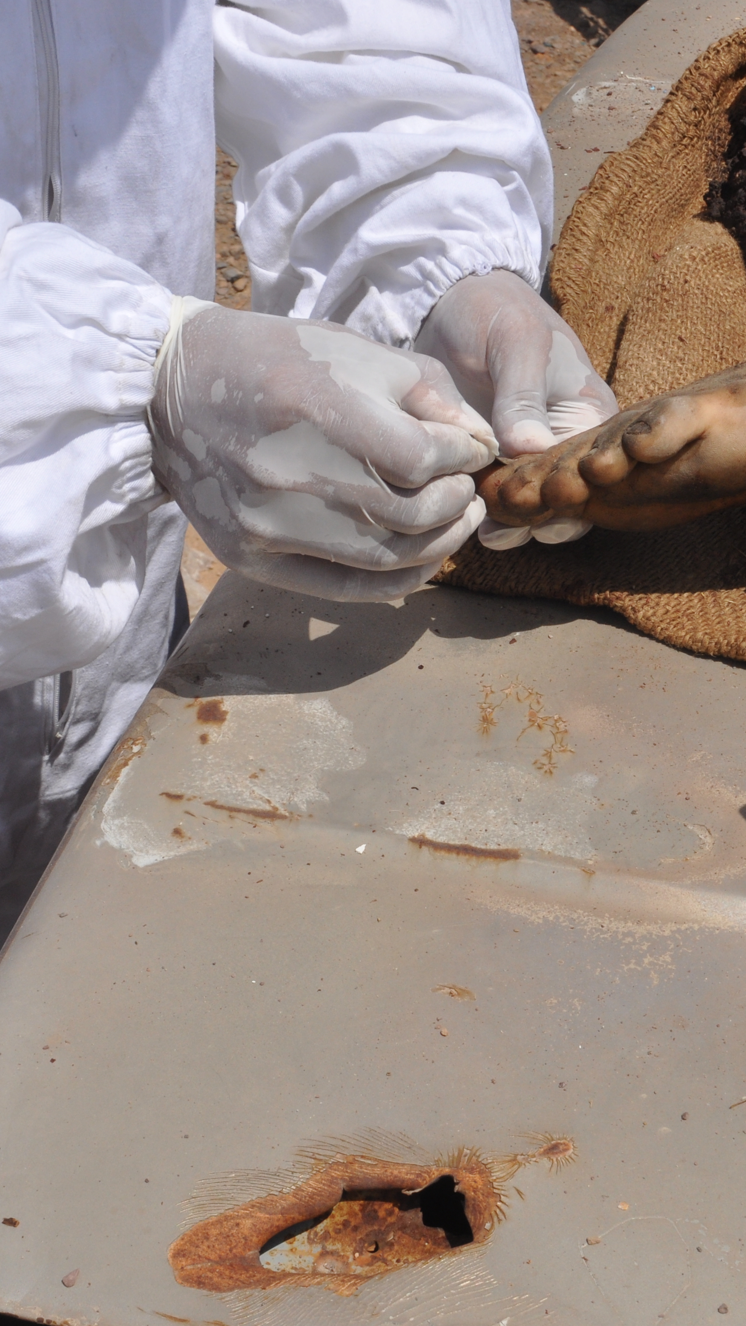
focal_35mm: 67
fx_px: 2356
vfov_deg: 31.4
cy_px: 669
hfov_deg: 17.9
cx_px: 518
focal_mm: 28
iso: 320
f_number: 11
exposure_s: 1/500
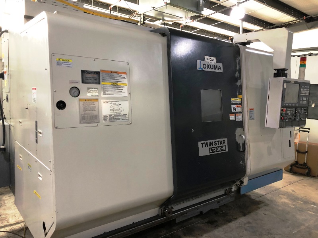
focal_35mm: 28
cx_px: 159
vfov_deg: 49.7
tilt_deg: -5.4
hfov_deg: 63.4
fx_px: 257
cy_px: 119
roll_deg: -1.9
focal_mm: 4
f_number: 1.8
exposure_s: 1/15
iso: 40
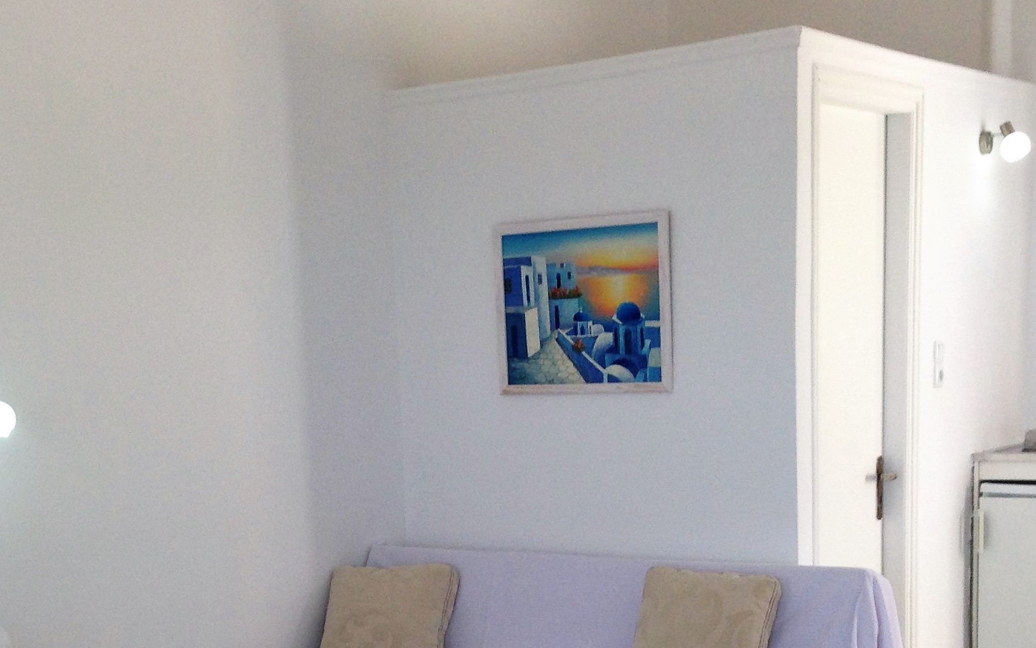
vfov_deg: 20.1
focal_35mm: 63
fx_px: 1779
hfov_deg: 32.4
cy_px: 625
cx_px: 406
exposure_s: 1/120
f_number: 2.4
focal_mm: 4.12
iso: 50
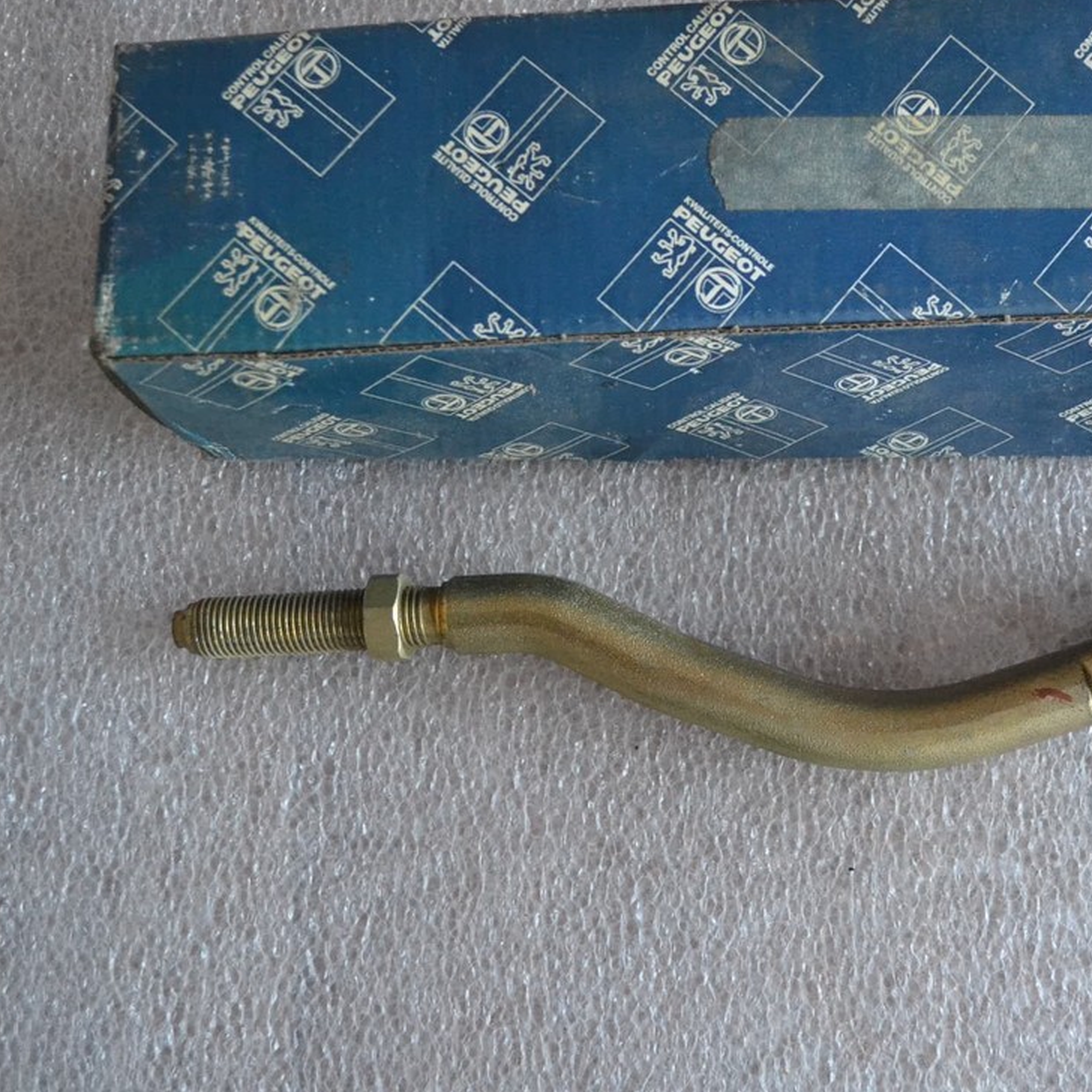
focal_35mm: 52
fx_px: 1856
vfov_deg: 32.7
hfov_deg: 32.2
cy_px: 447
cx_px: 816
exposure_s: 1/60
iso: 2500
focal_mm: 22
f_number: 3.8
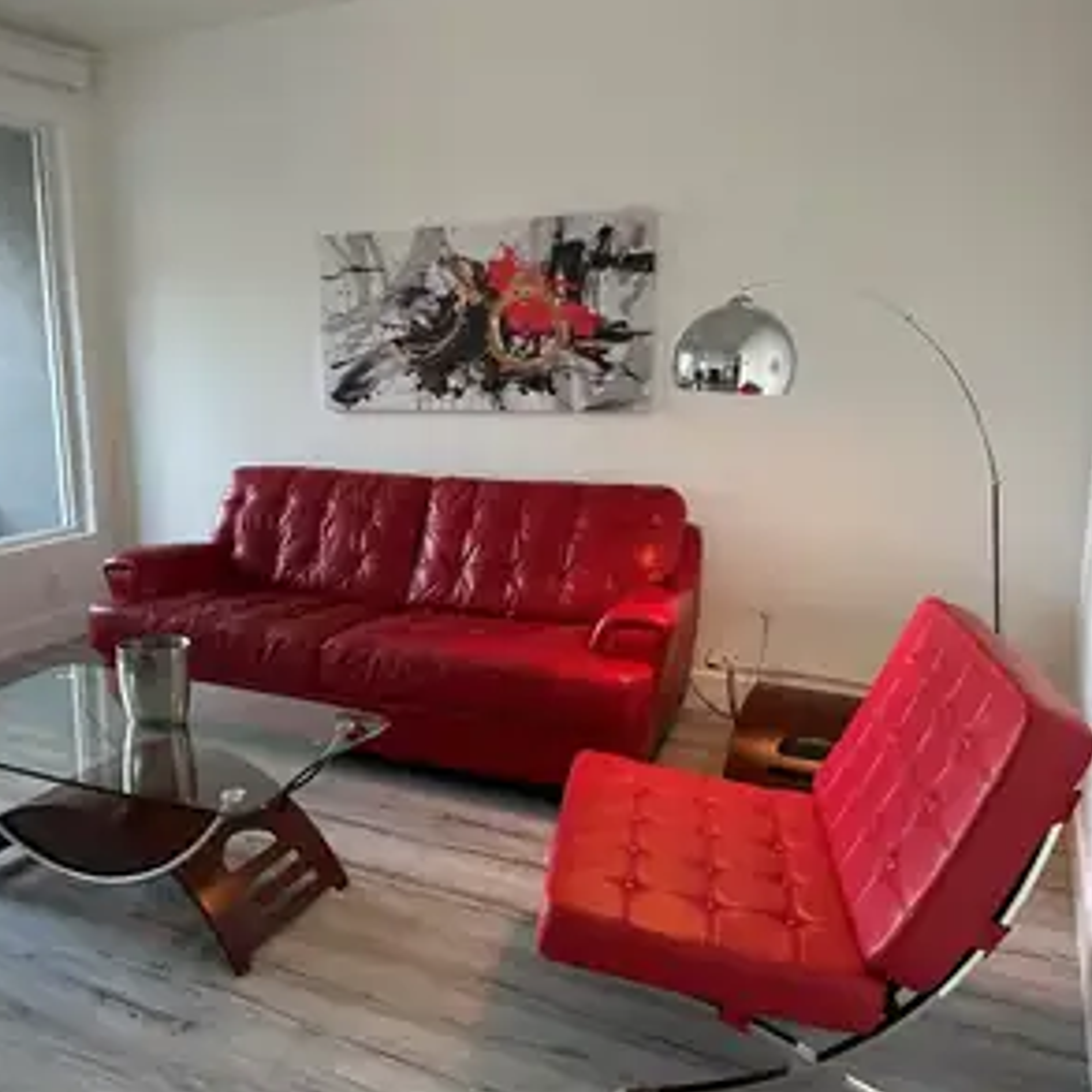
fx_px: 1035
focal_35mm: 29
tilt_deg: -10.0
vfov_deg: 55.6
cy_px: 537
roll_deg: +1.0
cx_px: 440
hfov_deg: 55.2
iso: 160
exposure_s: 1/60
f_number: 1.78
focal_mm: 6.86
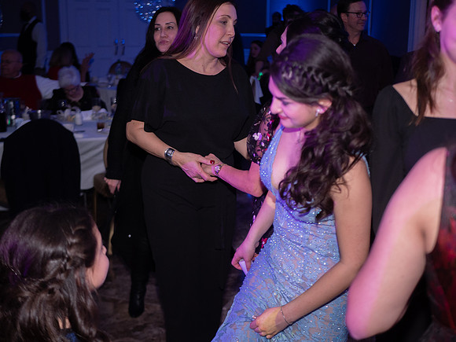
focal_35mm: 50
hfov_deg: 38.2
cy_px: 171
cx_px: 228
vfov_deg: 29.1
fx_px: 659
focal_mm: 25
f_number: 1.7
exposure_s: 1/125
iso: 800
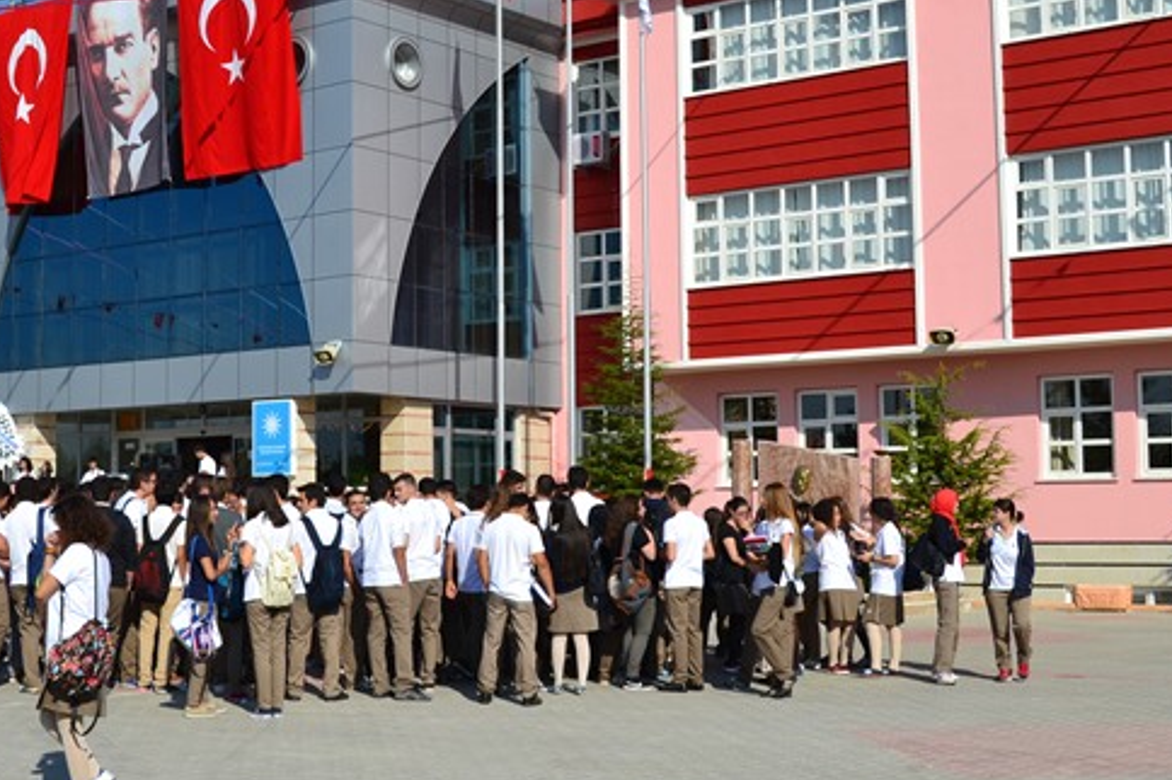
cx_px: 392
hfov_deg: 36.0
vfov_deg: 24.7
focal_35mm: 55
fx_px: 1783
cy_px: 344
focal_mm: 23
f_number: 11
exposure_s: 1/500
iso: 280
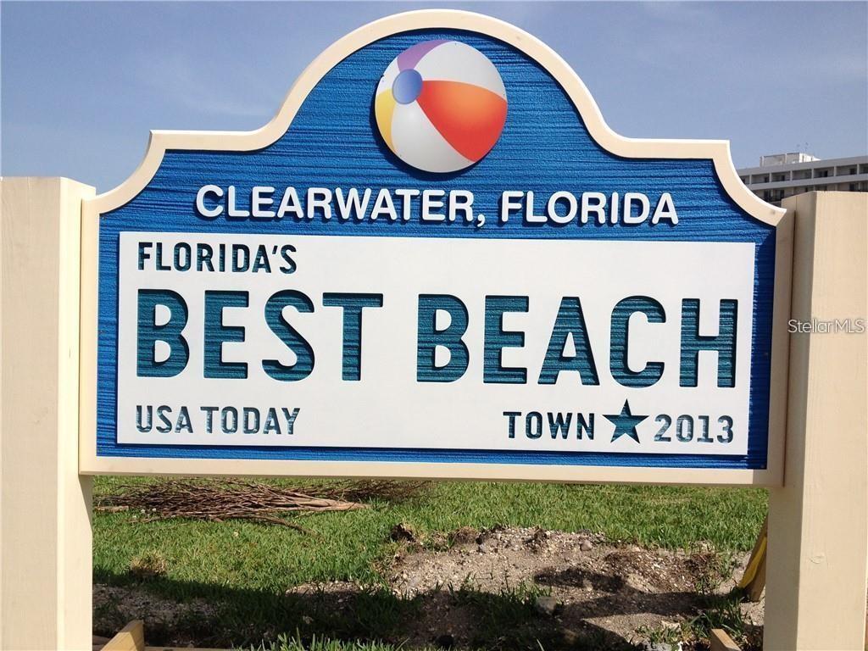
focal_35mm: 35
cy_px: 326
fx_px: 878
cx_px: 434
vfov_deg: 40.7
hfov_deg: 52.6
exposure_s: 1/2762
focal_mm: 4.28
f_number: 2.4
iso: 64
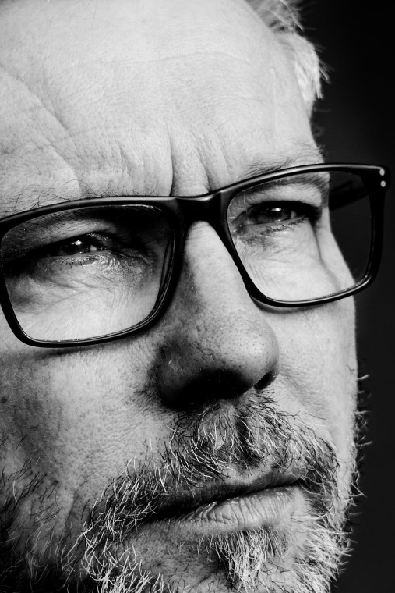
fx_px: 2418
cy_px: 332
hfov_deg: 9.3
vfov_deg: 14.0
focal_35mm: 147
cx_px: 76
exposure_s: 1/125
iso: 100
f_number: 5.3
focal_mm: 46
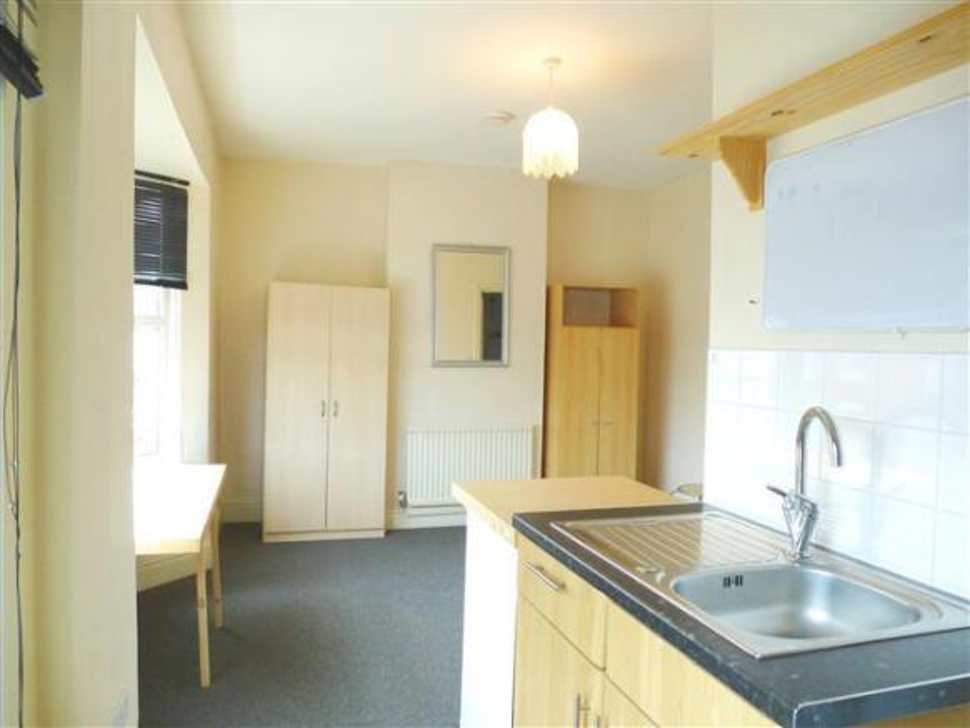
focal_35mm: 24
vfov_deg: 56.9
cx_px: 485
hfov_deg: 71.6
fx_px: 673
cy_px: 364
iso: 400
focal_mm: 4.3
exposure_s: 1/50
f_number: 3.3
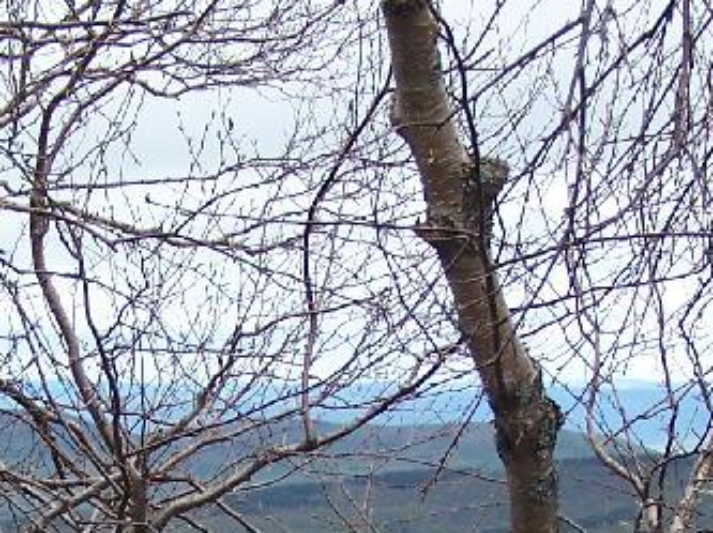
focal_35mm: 117
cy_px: 753
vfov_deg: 12.2
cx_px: 343
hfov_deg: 16.8
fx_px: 2407
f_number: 2.8
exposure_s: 1/500
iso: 80
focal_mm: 6.3
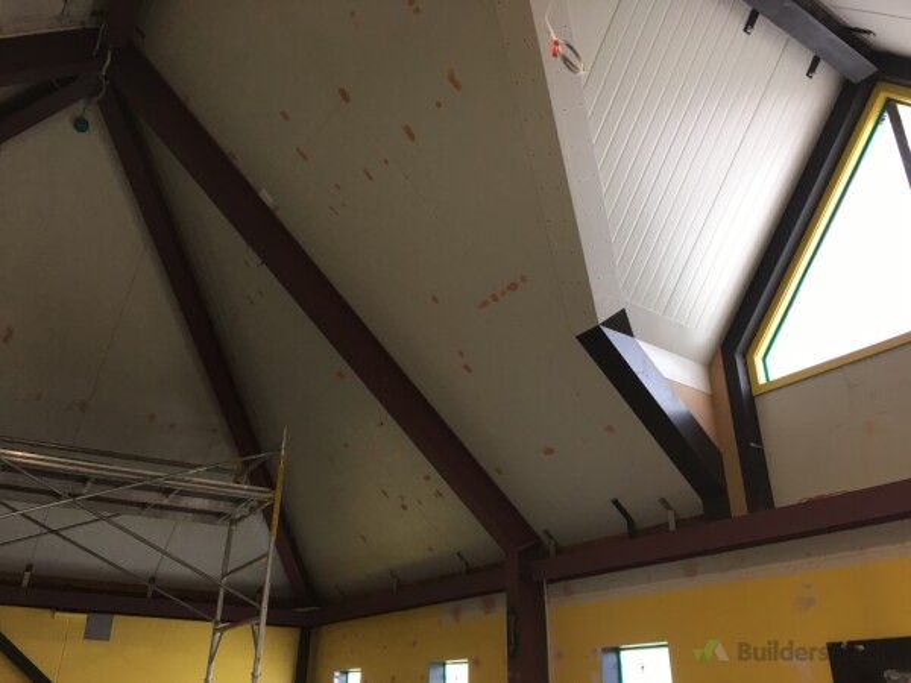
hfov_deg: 61.7
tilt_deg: +25.0
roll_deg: -0.6
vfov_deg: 48.2
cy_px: 342
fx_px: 763
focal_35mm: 29
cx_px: 456
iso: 32
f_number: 2.2
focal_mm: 4.15
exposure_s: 1/30
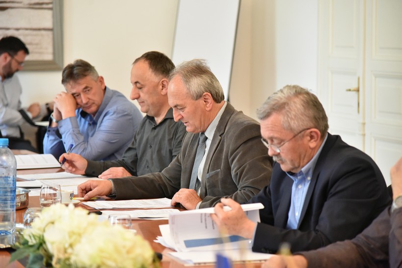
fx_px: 1340
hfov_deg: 17.1
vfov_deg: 11.4
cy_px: 134
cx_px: 201
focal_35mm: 120
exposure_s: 1/160
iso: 10000
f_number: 4
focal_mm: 120
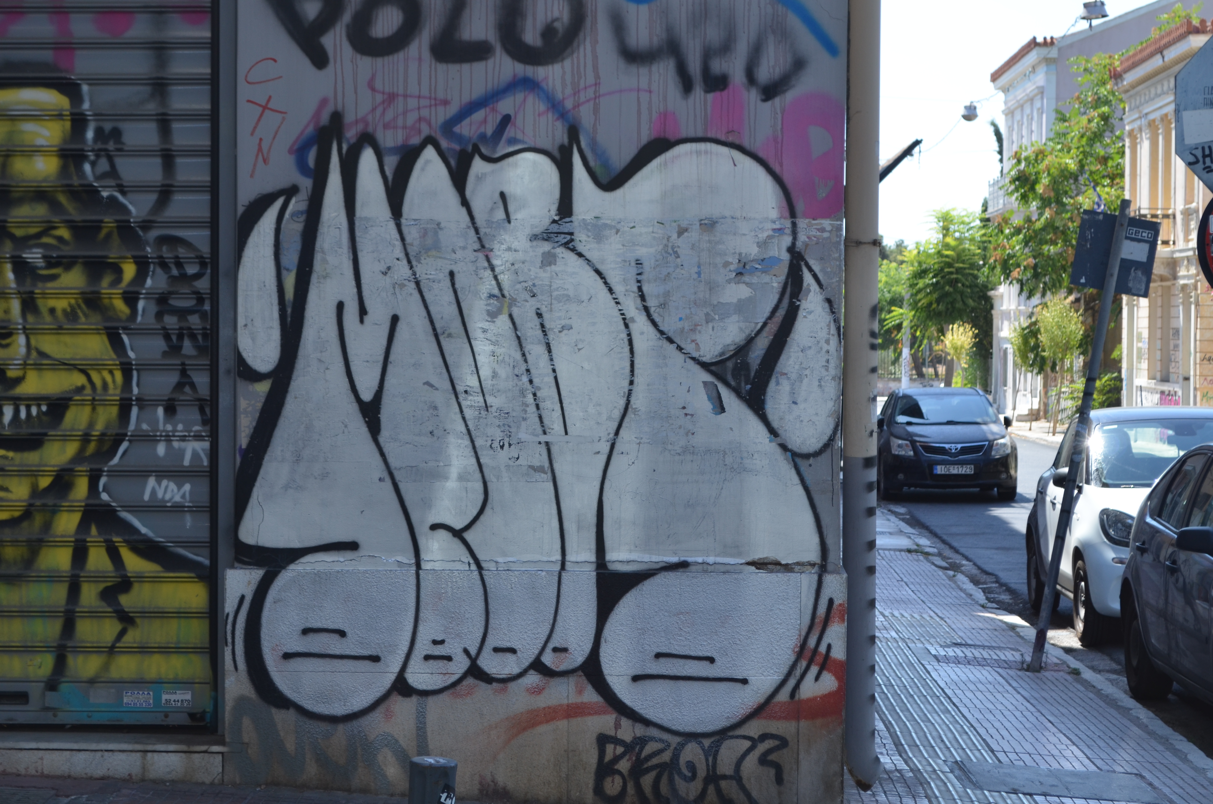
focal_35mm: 82
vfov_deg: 16.5
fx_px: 2774
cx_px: 606
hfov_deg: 24.7
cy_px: 402
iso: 200
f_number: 8
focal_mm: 55
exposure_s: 1/250
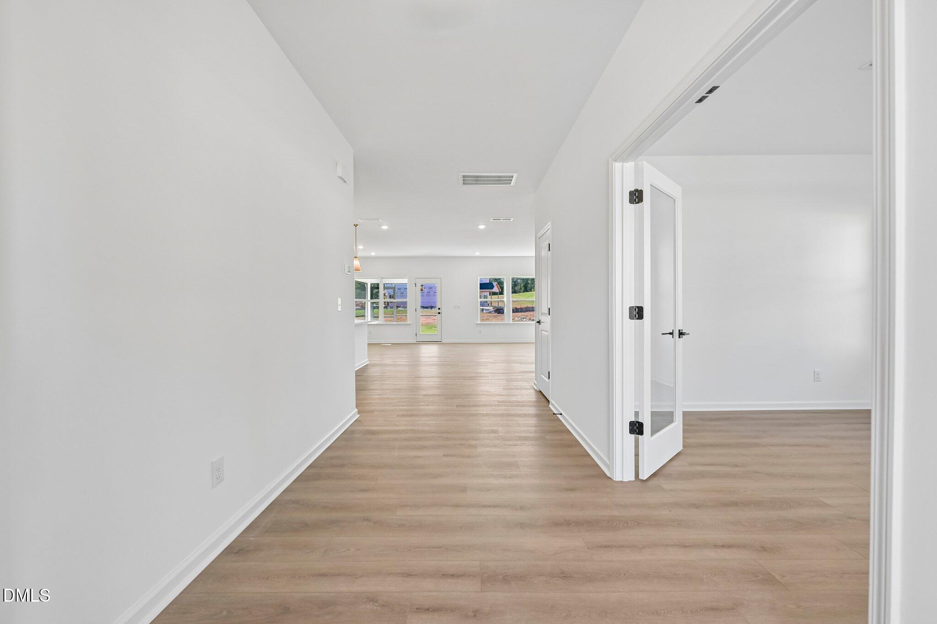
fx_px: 364
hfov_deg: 104.3
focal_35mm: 14
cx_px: 468
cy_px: 312
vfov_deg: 81.2
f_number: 8
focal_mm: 14
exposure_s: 1/40
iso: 180
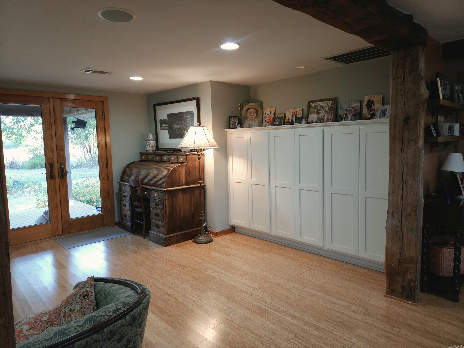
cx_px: 232
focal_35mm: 23
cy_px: 174
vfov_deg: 58.9
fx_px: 308
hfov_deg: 73.9
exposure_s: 1/60.2
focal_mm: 5.4
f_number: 1.8
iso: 125
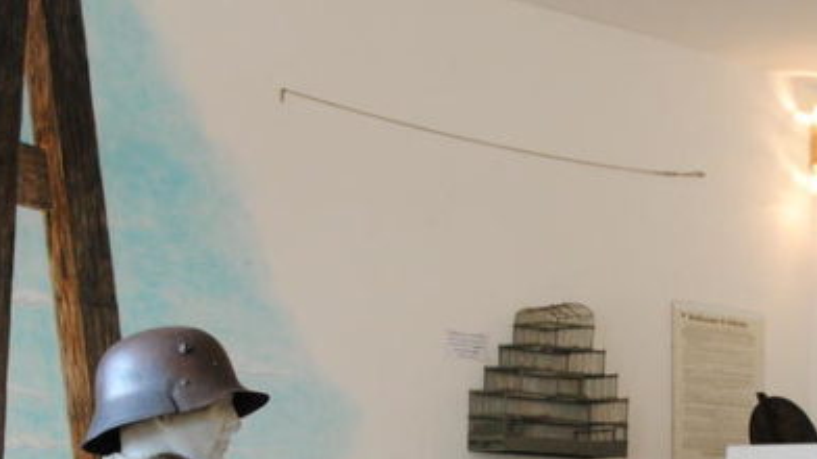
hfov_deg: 24.5
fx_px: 1870
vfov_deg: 13.7
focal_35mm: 86
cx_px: 573
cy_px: 496
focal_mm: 21
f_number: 3.8
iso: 720
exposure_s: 1/30
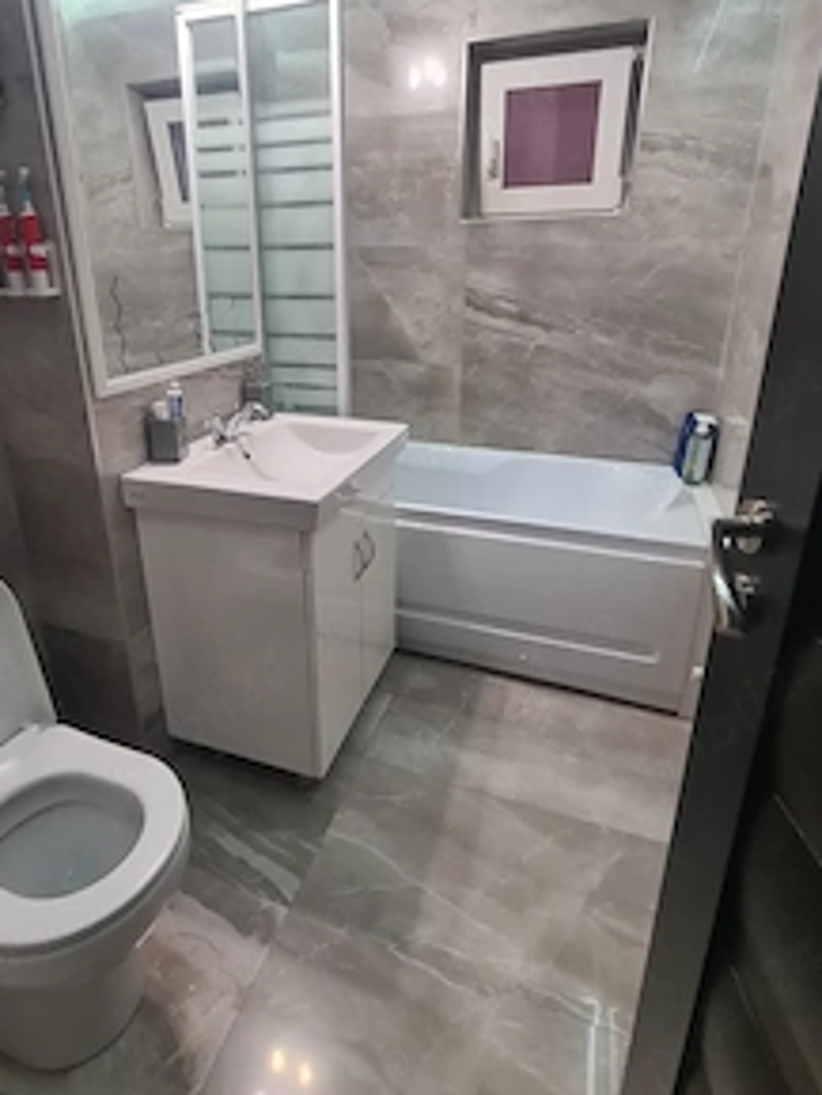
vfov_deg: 87.2
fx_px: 569
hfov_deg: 71.4
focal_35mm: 18
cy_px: 474
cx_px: 364
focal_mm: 2.2
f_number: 2.2
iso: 160
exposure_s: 1/50
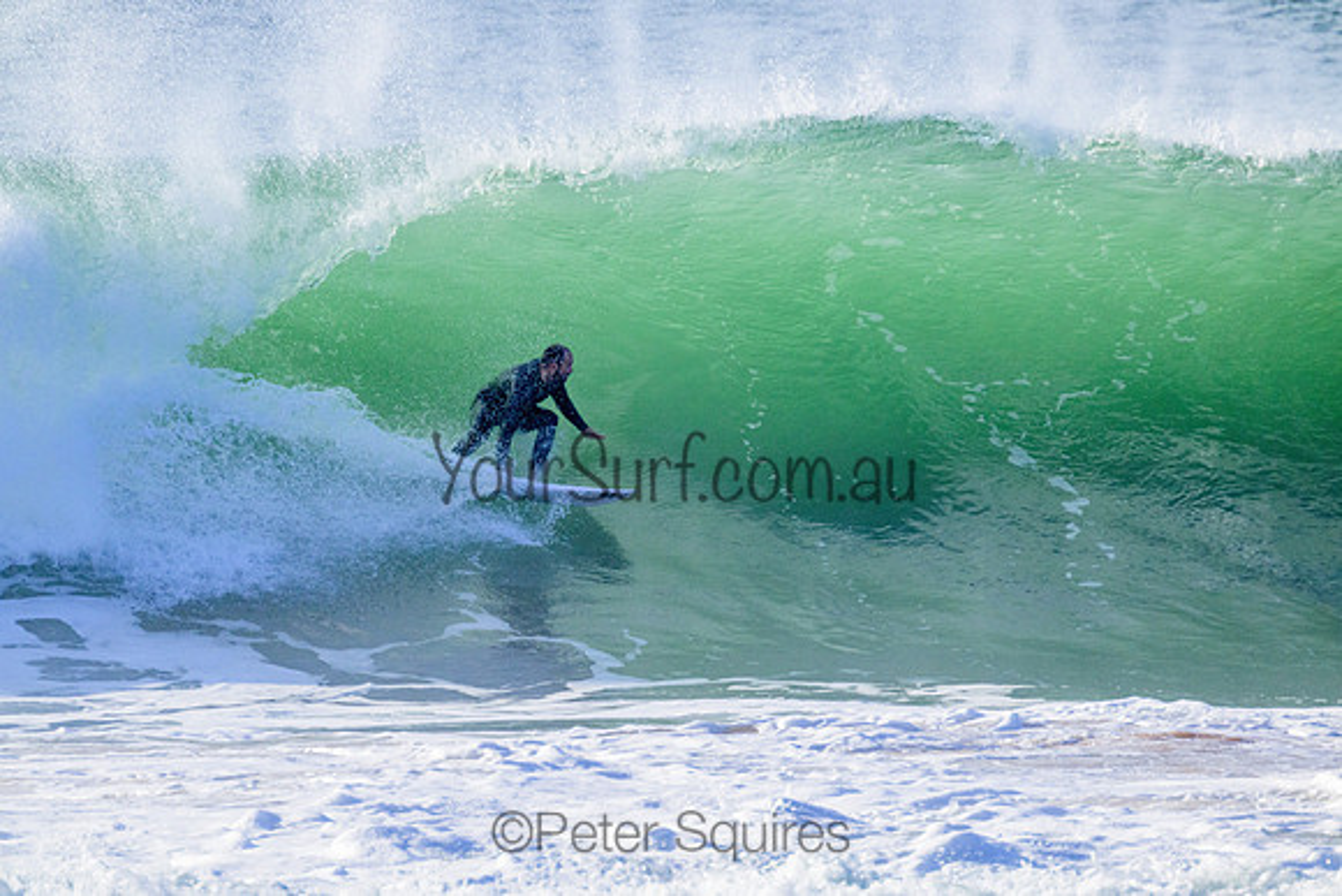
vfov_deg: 1.7
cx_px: 671
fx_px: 29828
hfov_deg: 2.6
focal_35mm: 800
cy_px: 448
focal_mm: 800
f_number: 11
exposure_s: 1/2000
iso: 2000
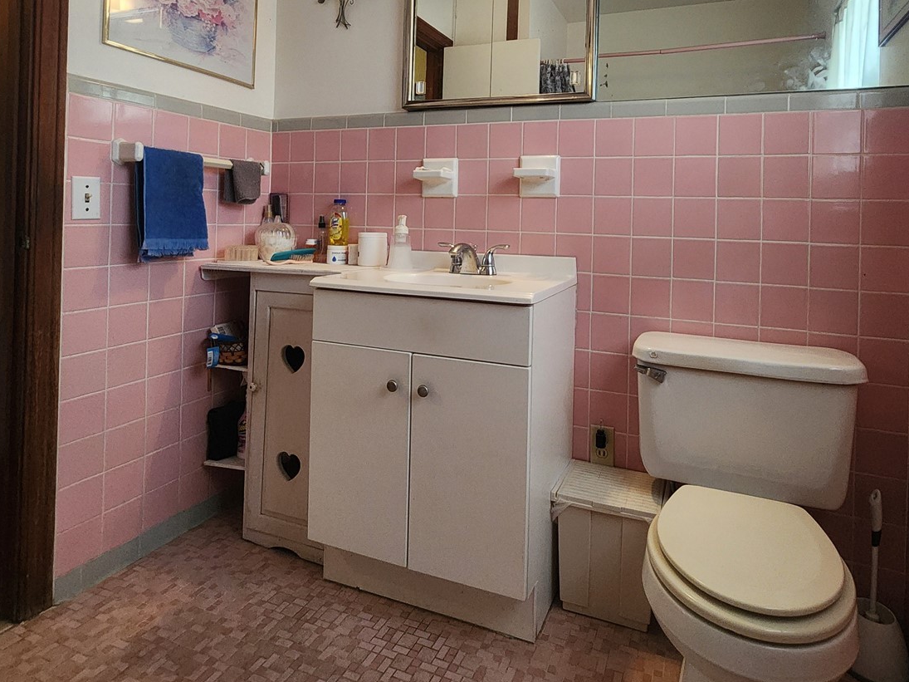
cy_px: 218
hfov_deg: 84.3
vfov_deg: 66.5
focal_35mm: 19
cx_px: 510
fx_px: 499
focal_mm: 2.2
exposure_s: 1/60
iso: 320
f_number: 2.2
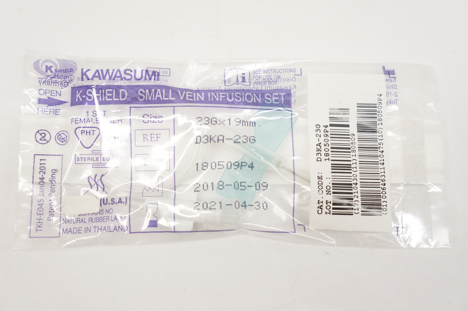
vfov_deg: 28.0
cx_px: 234
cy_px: 156
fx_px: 623
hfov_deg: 41.2
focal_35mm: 48
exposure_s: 1/80
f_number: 5.6
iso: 400
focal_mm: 32
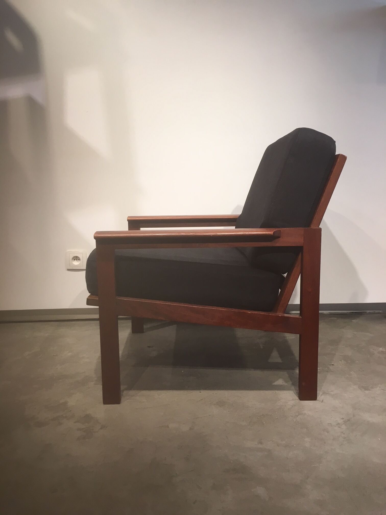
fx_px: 431
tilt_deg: -9.5
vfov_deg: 61.7
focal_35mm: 29
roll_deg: +2.2
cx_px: 193
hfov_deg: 48.2
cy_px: 258
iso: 32
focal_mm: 4.15
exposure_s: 1/33
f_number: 2.2
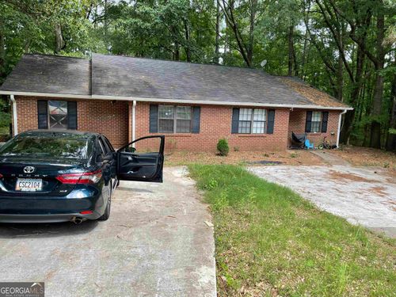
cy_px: 148
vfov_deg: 53.1
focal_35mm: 26
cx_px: 198
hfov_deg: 67.3
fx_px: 297
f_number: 1.6
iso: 32
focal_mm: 5.1
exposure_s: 1/399
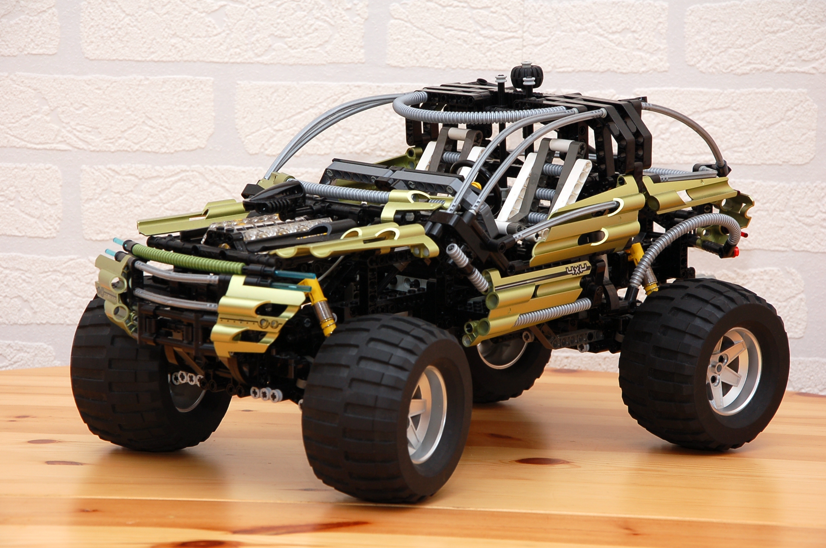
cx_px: 413
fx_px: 3161
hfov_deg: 14.9
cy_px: 274
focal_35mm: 138
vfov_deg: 9.9
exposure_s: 1/60
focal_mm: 92
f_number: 10
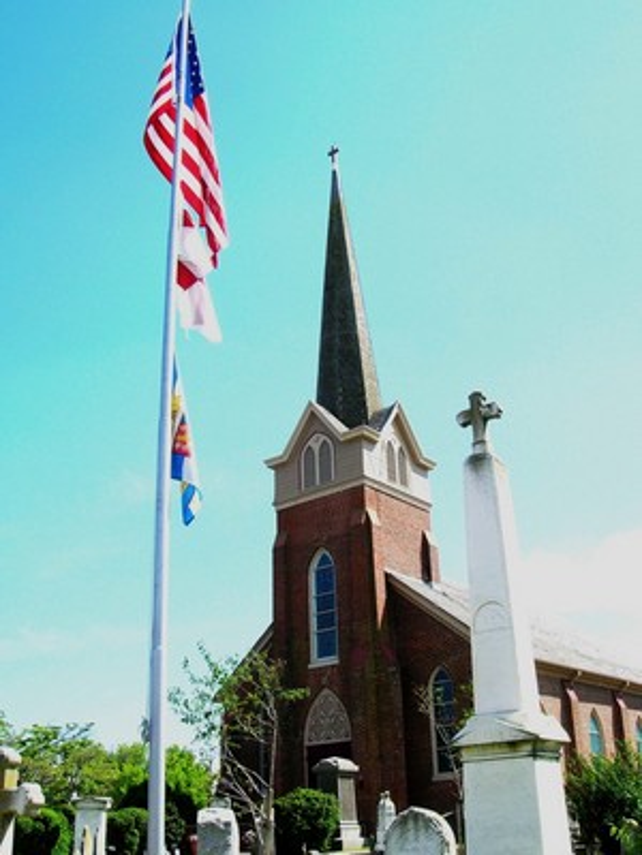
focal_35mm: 36
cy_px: 428
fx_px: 890
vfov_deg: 51.4
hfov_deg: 39.7
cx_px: 321
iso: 50
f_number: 4.9
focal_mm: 6
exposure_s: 1/328
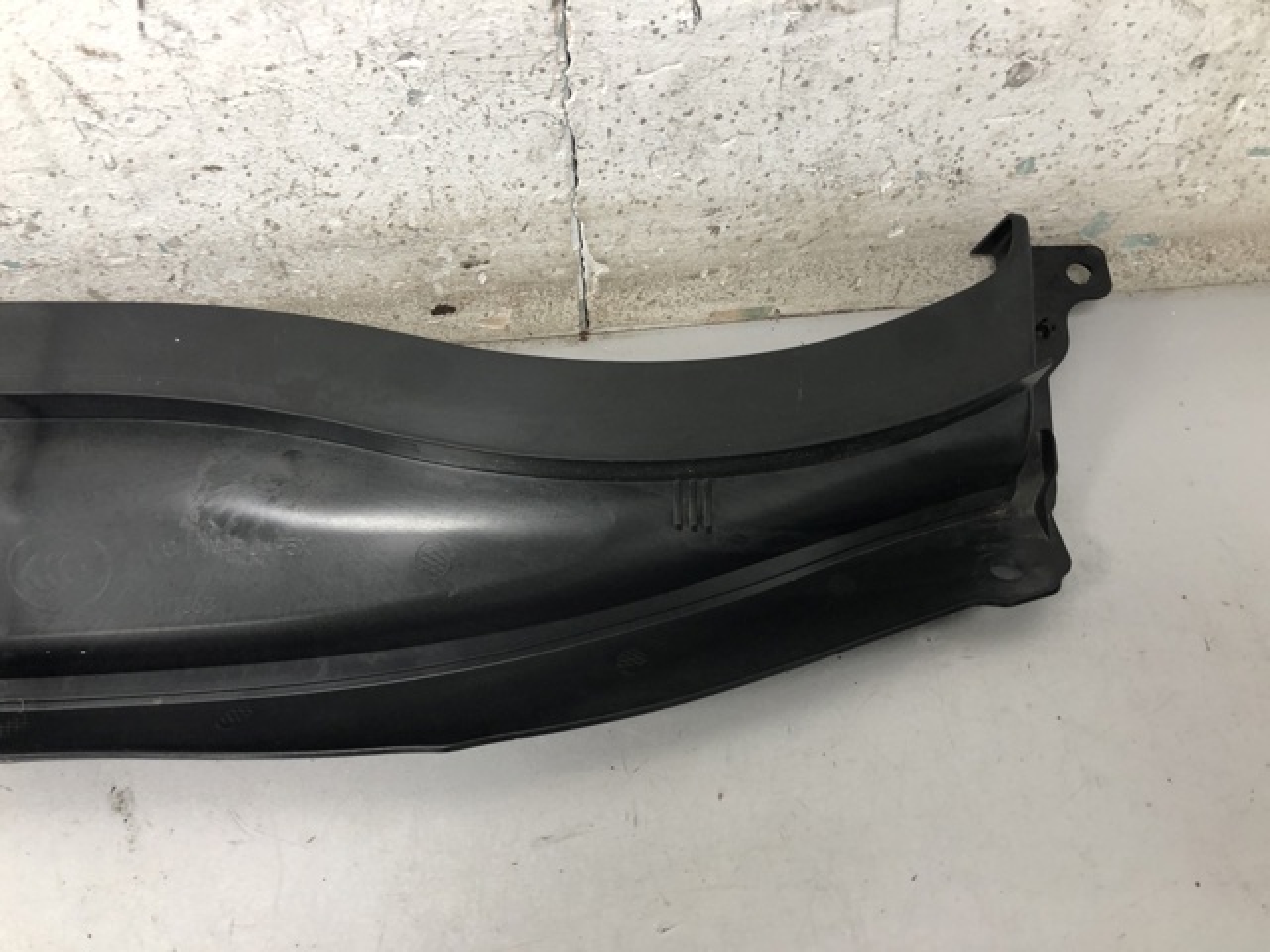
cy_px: 476
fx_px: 1027
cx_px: 635
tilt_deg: -56.7
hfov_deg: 63.4
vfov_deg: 49.7
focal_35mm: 28
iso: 40
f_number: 1.8
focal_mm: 4
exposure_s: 1/17
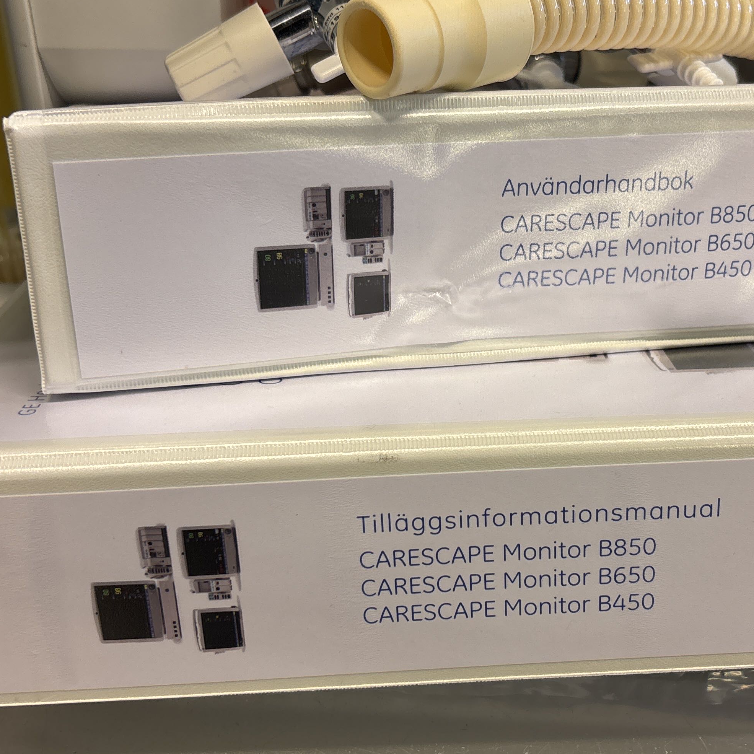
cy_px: 386
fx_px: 1158
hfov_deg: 35.8
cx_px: 481
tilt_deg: -33.8
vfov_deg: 36.1
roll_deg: -4.8
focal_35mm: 47
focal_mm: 5.96
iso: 80
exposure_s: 1/50
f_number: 1.6
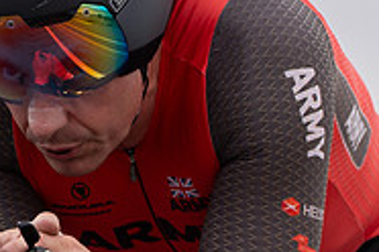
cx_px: 195
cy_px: 540
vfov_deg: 2.0
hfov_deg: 3.0
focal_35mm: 693
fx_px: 7295
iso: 100
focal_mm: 103
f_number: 3.2
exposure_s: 1/800
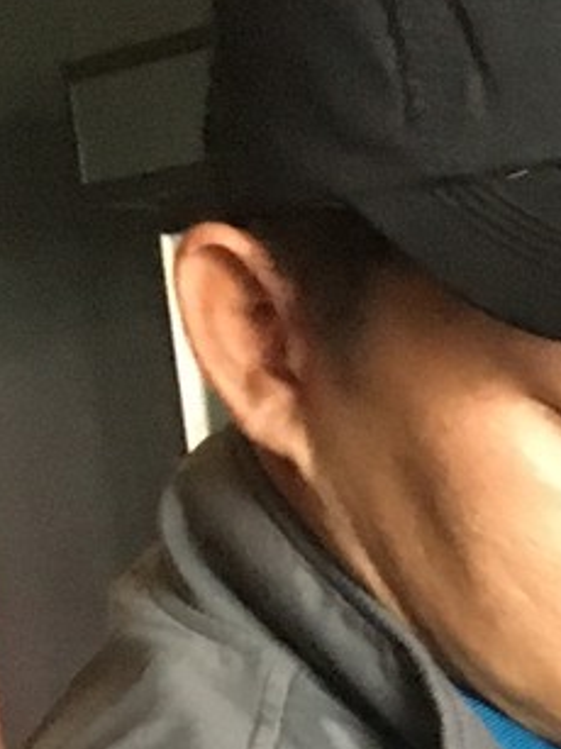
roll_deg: +2.8
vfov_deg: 9.8
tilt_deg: -10.8
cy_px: 1466
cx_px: 1868
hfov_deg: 6.8
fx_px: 4087
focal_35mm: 189
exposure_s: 1/25
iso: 200
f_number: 2.2
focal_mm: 4.15
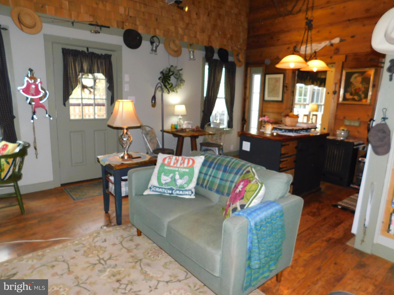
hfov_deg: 73.9
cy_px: 148
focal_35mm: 23
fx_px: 262
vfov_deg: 58.9
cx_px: 197
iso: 200
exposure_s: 1/30
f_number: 3
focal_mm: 4
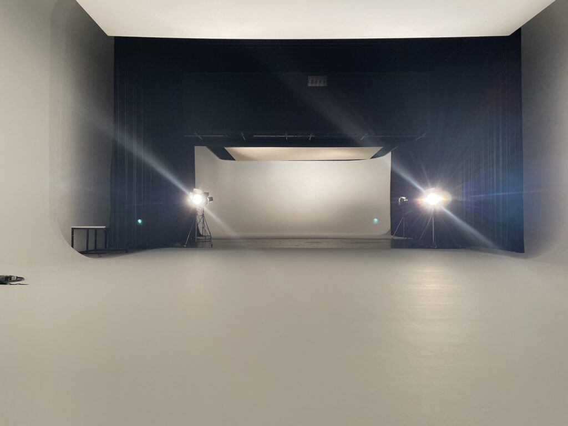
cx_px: 284
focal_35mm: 26
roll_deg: -0.2
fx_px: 427
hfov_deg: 67.3
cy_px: 213
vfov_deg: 53.1
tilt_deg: +1.9
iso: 125
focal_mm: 4.2
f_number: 1.6
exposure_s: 1/100
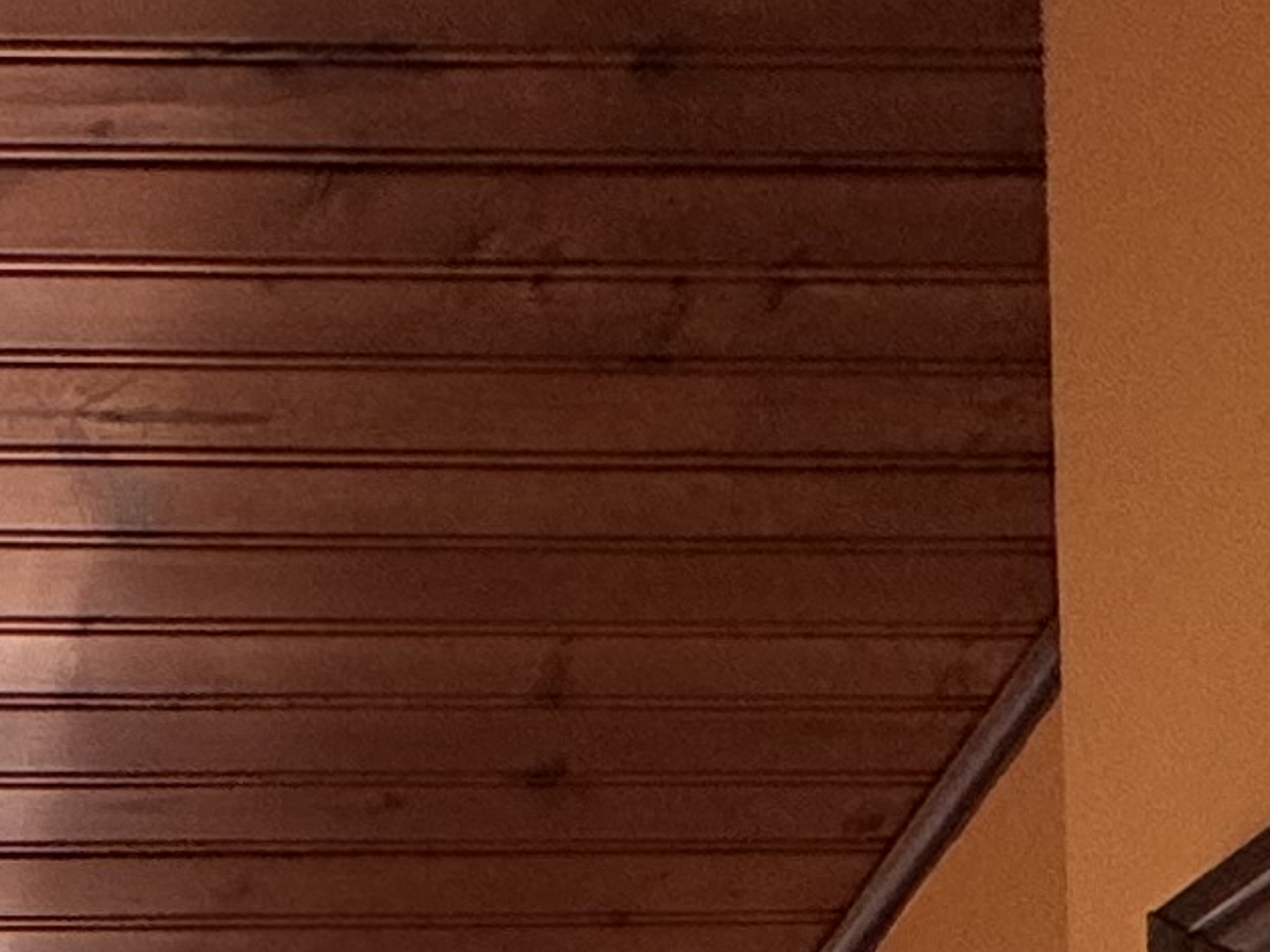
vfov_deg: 12.0
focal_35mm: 90
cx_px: -1242
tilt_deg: +2.3
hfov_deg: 16.7
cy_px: 2510
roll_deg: -0.3
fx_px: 3301
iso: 40
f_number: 2.2
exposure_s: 1/159
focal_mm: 2.22
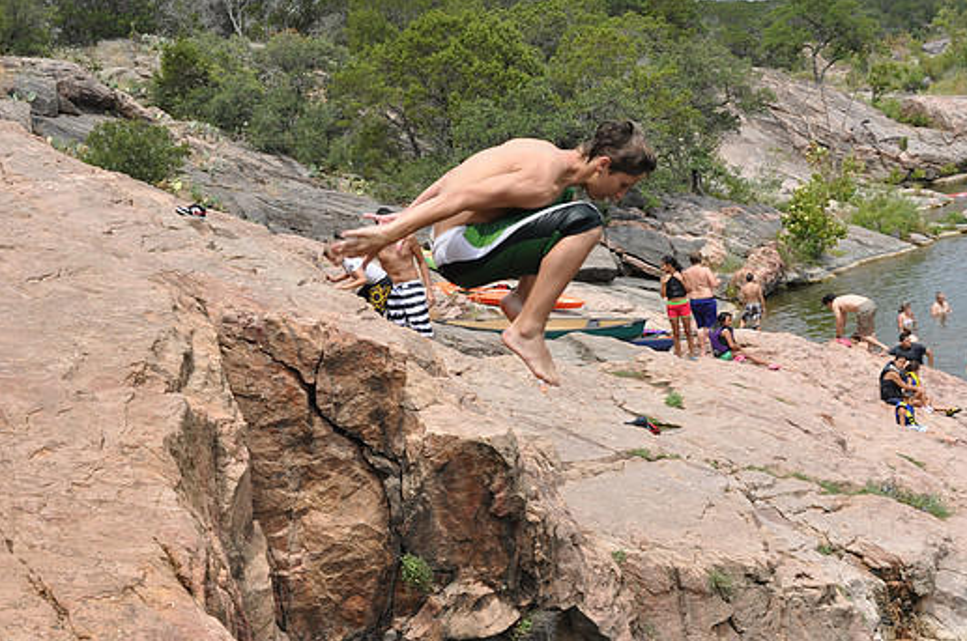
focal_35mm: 64
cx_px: 511
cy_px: 298
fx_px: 1716
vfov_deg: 21.2
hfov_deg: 31.5
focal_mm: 38
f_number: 8
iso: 200
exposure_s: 1/500
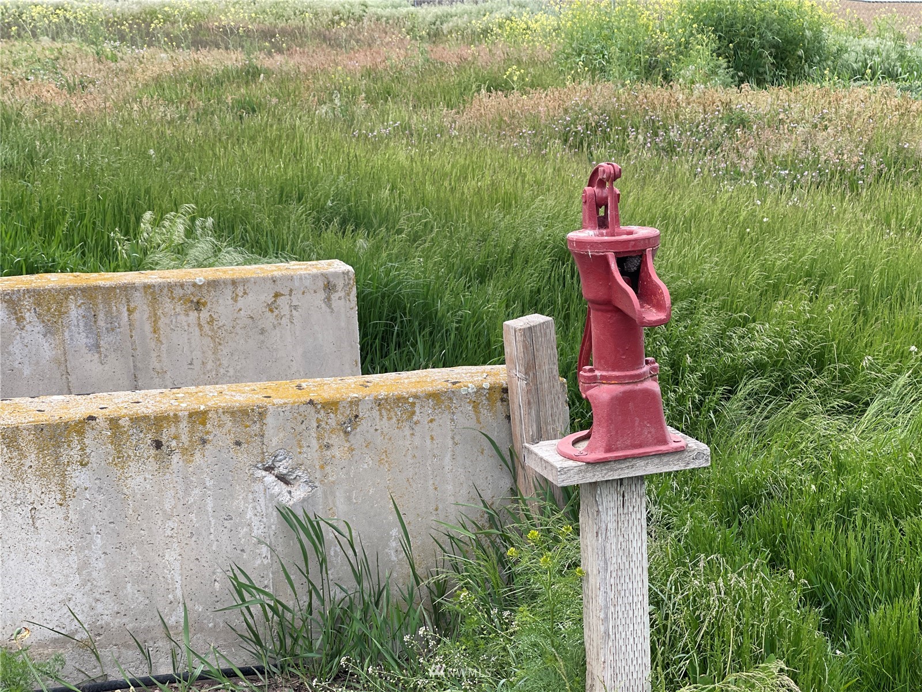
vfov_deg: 22.9
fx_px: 1705
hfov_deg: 30.3
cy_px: 346
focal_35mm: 64
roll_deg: +3.0
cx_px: 461
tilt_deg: -13.2
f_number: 2.2
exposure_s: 1/494
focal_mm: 7.5
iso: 32
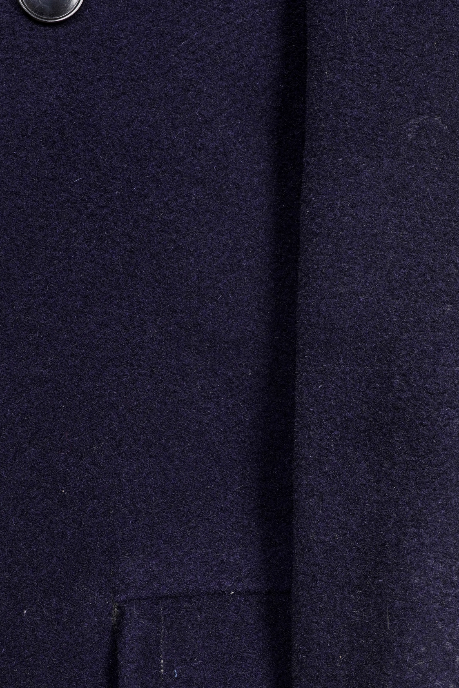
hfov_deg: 16.6
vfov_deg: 24.3
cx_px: 308
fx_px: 1568
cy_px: 580
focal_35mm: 82
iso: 200
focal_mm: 32
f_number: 10
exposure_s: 1/1.25
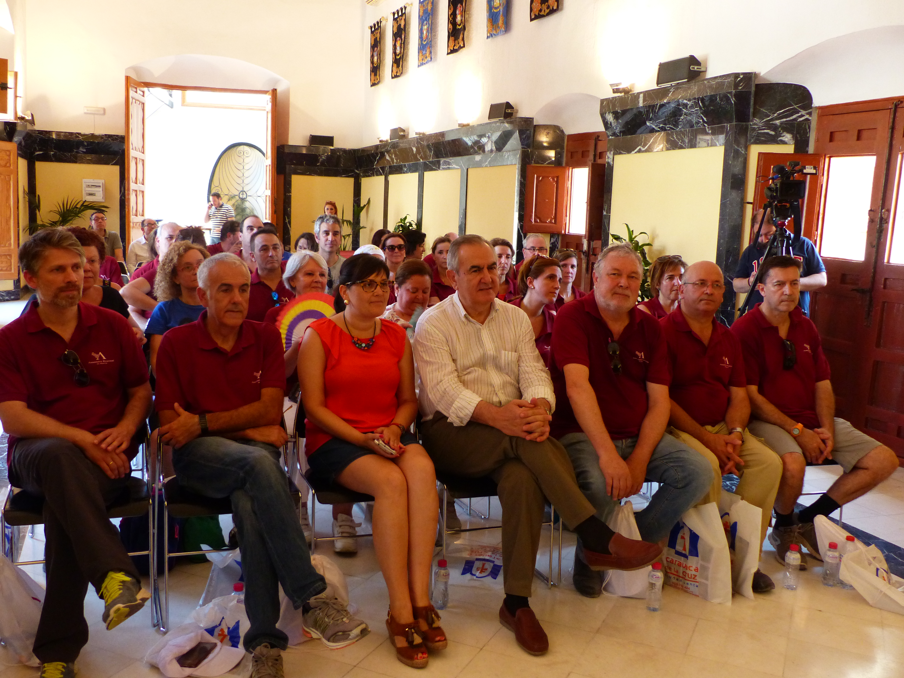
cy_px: 339
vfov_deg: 42.9
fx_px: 862
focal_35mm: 33
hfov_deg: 55.4
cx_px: 452
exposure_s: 1/60
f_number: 2.8
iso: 400
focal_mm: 5.9
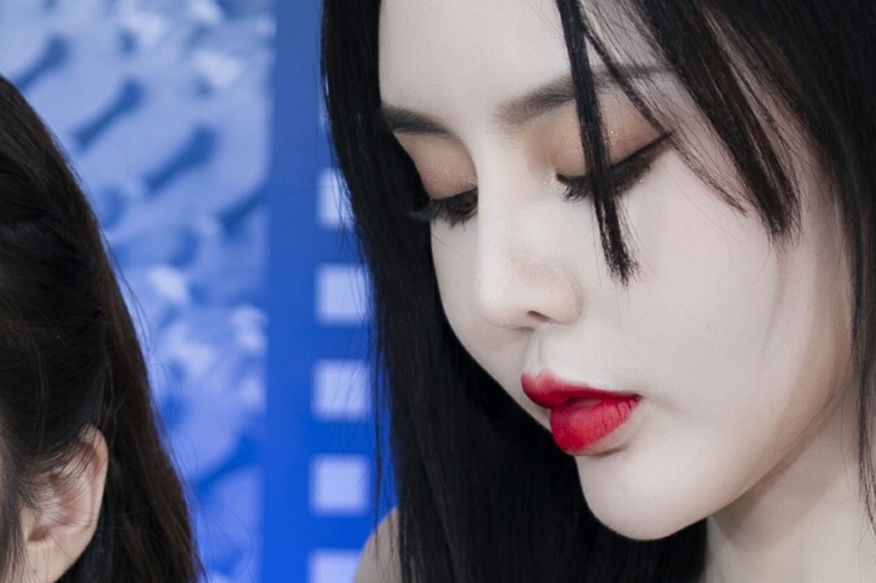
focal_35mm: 222
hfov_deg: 9.2
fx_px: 5399
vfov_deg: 6.1
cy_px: 706
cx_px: -190
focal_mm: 50
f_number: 3.2
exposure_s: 1/40
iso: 100
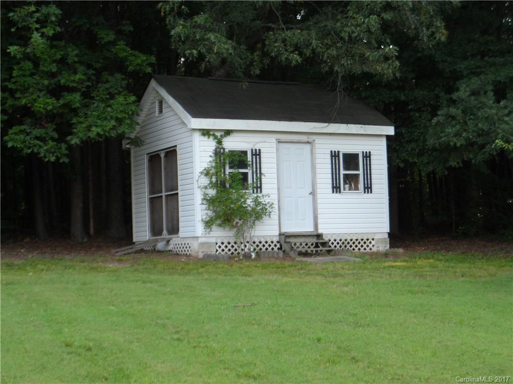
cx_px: 256
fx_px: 1082
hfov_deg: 26.7
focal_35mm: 73
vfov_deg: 20.2
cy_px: 192
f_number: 4.3
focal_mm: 11.9
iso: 80
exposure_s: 1/60
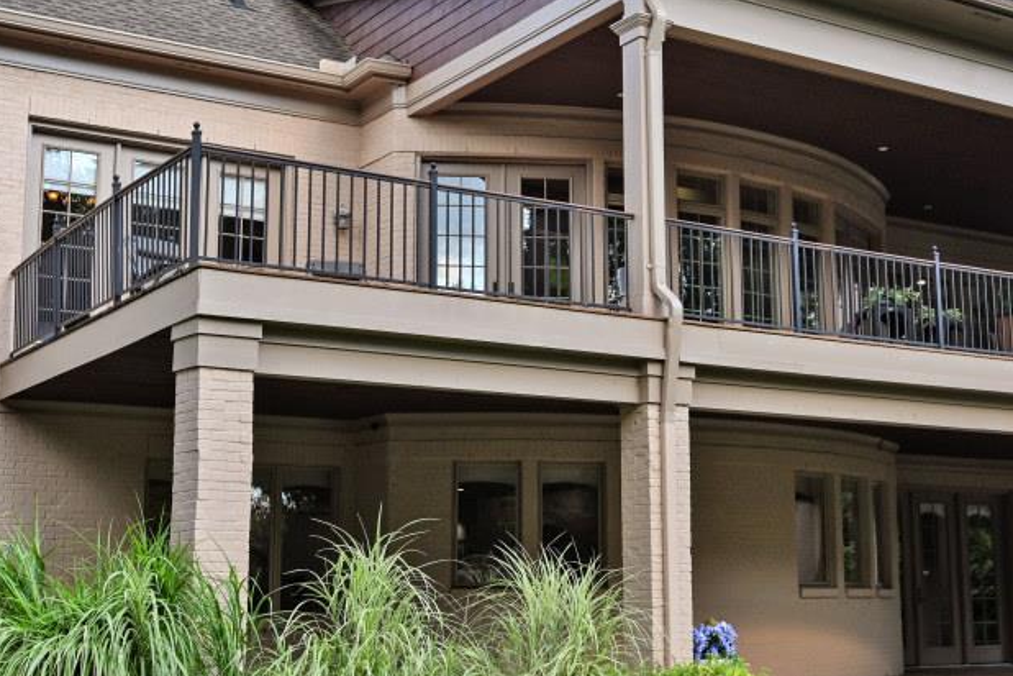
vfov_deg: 25.9
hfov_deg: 38.0
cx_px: 539
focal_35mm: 52
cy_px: 341
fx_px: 1469
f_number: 5.6
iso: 160
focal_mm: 21.5
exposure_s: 1/250
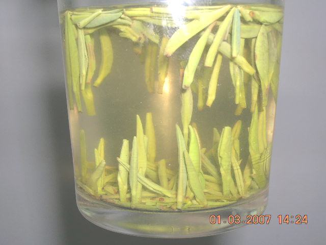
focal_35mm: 46
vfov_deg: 31.5
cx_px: 163
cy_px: 122
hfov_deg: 41.2
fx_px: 433
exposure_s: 1/60.1
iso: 50
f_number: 5.4
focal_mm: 7.7
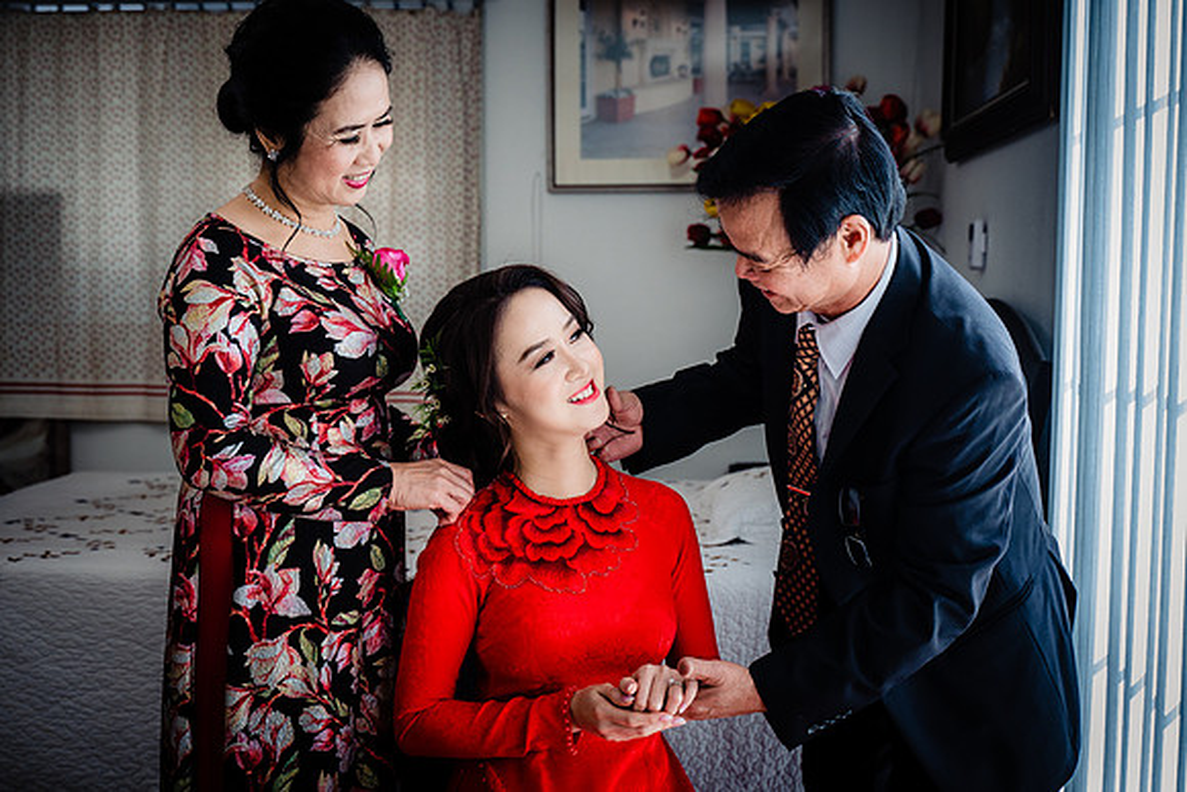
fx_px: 1702
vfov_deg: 26.2
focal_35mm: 52
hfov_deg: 38.4
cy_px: 437
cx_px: 520
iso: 250
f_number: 3.5
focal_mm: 42
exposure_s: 1/200
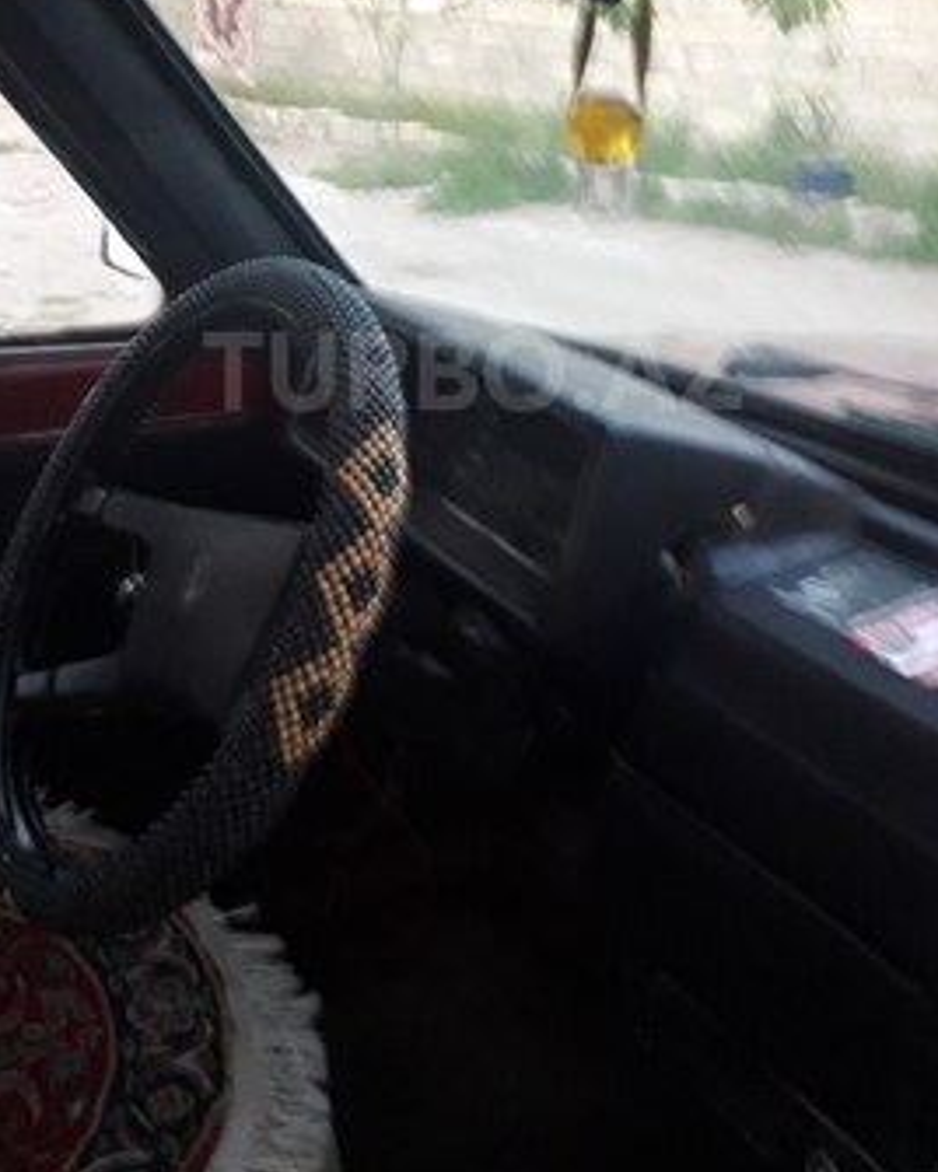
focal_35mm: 39
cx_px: 472
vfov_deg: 46.0
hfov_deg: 38.2
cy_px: 371
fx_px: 1353
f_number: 1.9
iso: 400
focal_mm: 3.6
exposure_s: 1/20
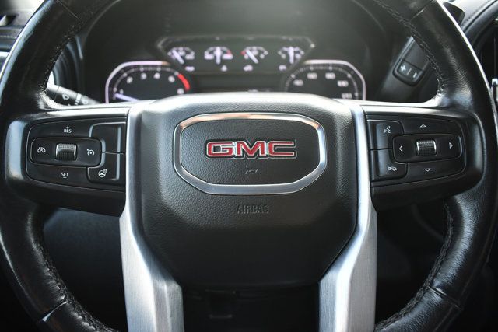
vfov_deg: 43.6
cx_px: 249
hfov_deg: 61.9
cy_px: 166
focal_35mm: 30
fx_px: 415
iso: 900
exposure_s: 1/125
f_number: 3.5
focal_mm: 20
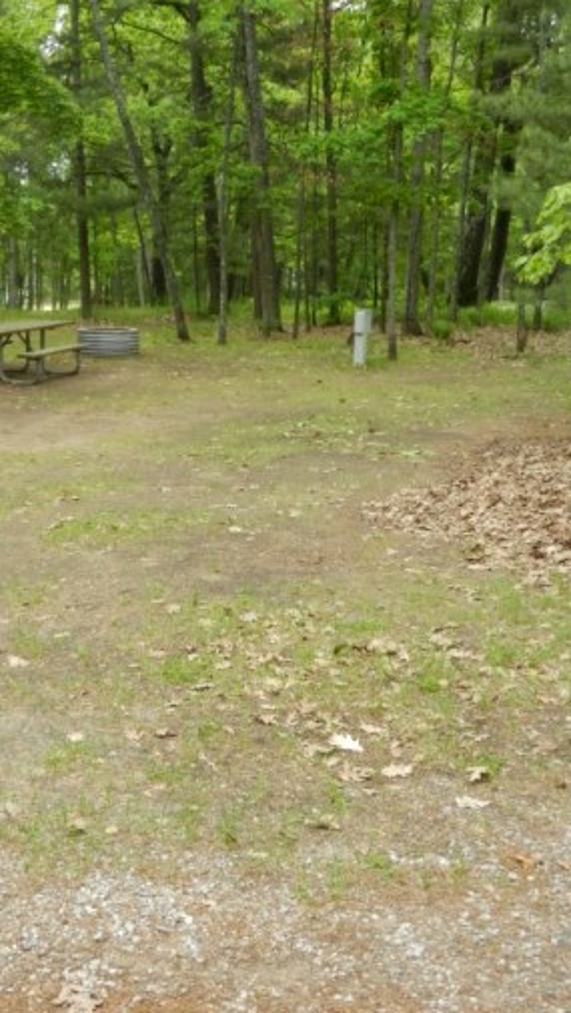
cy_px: 510
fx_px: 1129
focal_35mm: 42
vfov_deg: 48.3
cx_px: 225
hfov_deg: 28.3
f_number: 4
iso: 160
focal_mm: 6.9
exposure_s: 1/200
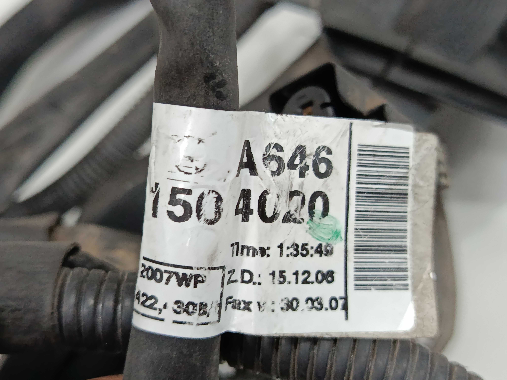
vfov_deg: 32.9
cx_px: 254
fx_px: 644
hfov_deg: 42.9
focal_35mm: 44
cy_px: 190
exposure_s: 1/50
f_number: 1.7
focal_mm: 5.24
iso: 820
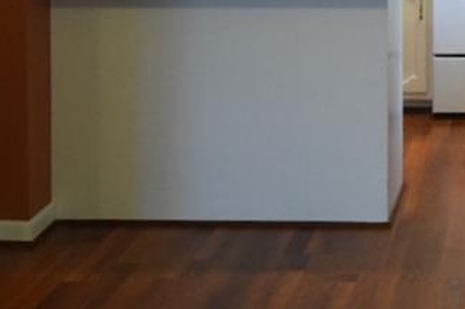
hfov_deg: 20.4
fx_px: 1226
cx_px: 517
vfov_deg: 13.6
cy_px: -145
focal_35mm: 95
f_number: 5.6
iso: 2200
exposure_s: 1/60
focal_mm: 20
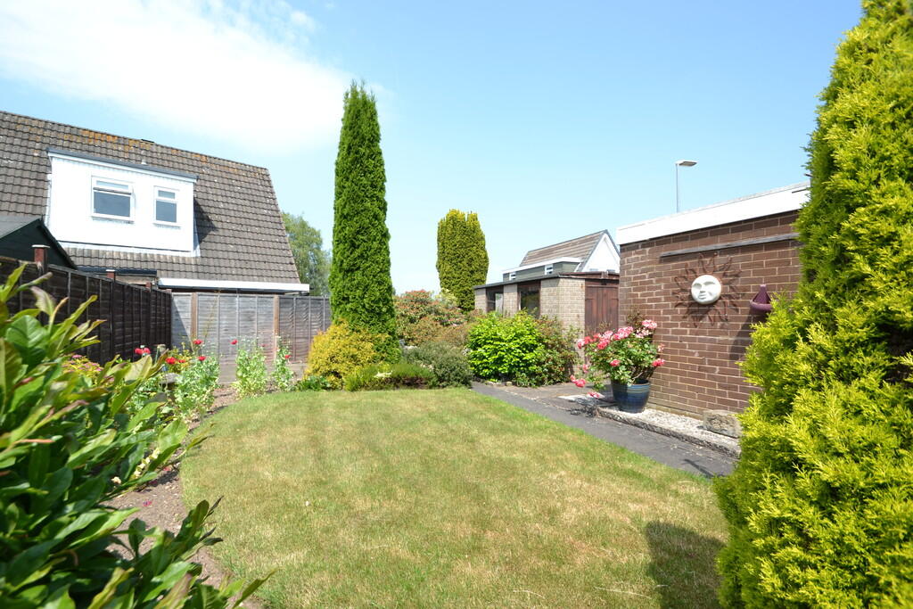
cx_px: 456
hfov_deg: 100.4
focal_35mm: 15
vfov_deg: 77.3
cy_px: 304
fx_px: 380
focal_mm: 10
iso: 100
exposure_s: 1/200
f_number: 7.1
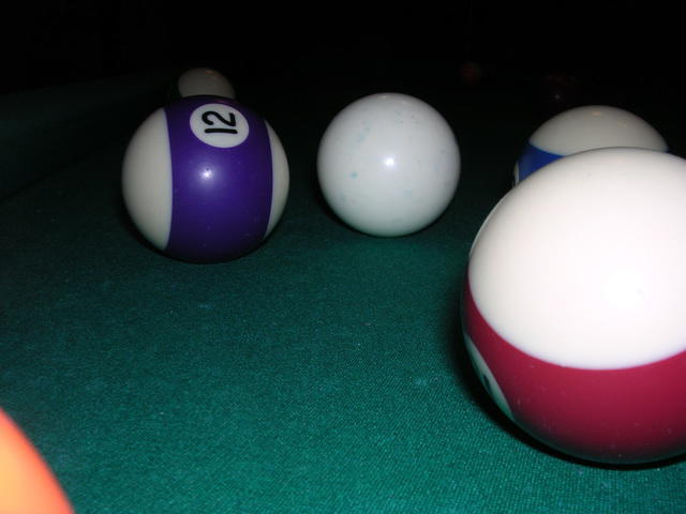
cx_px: 343
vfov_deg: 37.7
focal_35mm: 38
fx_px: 753
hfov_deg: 49.0
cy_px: 257
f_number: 5.6
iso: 100
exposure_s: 1/60.1
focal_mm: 5.8
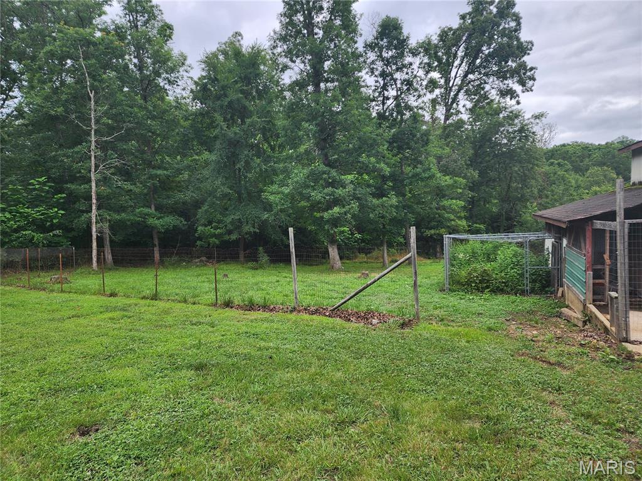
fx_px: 427
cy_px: 240
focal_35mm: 23
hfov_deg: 73.9
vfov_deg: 58.9
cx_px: 321
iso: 12
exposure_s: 1/279
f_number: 1.8
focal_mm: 6.4
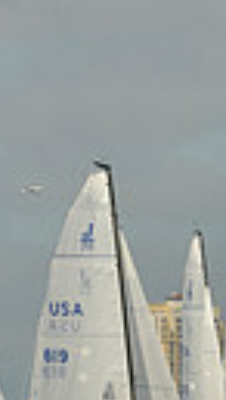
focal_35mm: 943
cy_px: 247
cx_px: 118
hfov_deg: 1.3
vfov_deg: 2.3
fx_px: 10001
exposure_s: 1/800
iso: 280
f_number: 11
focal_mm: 200
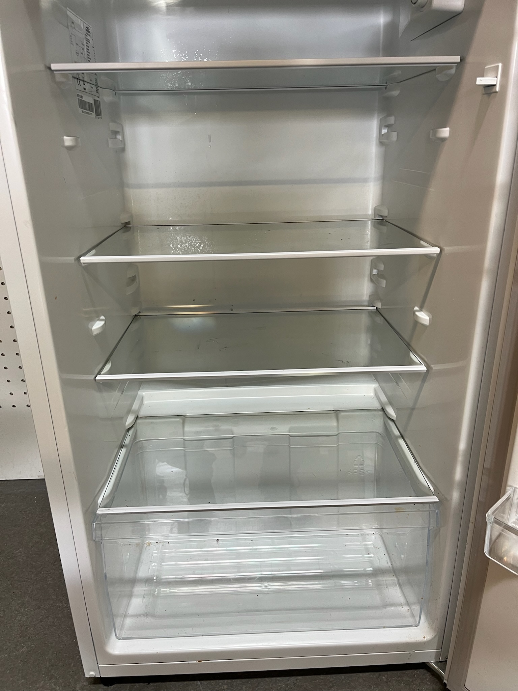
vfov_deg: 67.3
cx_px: 259
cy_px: 346
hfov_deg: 53.1
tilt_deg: -21.8
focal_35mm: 26
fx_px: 519
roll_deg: +2.8
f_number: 1.6
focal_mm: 5.1
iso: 80
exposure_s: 1/50
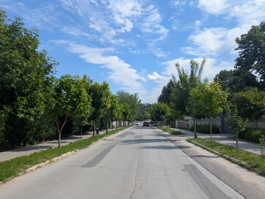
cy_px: 110
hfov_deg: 63.4
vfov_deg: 49.7
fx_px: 214
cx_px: 137
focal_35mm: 28
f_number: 1.89
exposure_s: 1/2222
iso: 45
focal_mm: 5.43
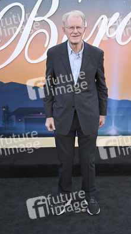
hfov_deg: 24.9
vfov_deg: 42.9
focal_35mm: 48
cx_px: 74
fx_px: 296
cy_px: 116
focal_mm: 45
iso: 800
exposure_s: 1/320
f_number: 7.1
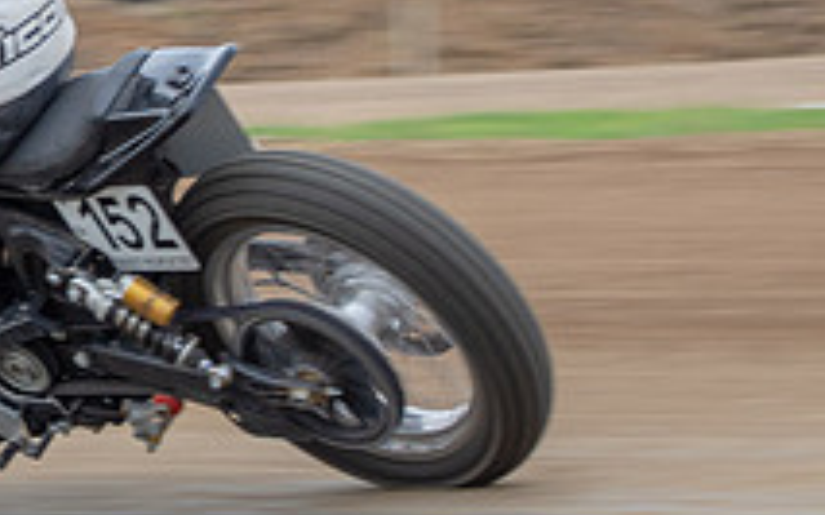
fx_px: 9171
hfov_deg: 5.1
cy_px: -6
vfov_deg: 3.2
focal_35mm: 408
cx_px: -177
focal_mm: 78
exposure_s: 1/125
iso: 320
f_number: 8
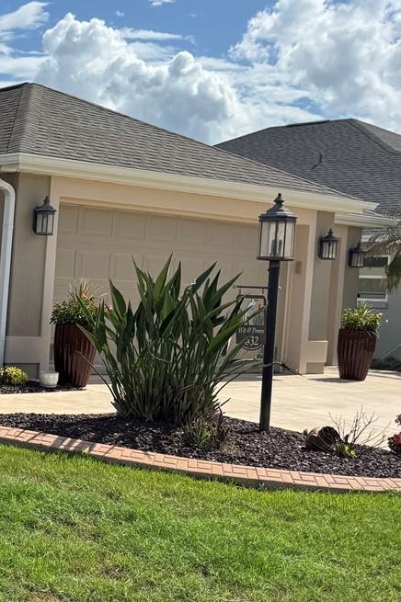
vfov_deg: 32.9
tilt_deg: -4.8
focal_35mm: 61
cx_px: -170
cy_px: 340
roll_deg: -4.6
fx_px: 1020
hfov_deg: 19.8
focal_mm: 6.76
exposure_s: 1/4950
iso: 80
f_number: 1.78
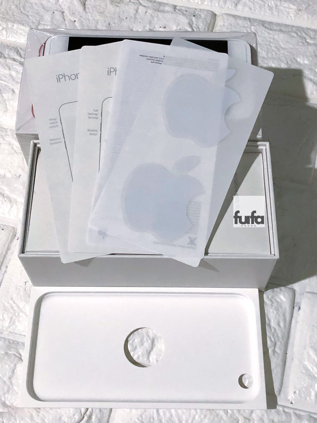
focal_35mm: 29
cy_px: 212
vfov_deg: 61.7
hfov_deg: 48.2
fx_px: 354
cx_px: 158
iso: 100
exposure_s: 1/4
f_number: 2.2
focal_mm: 4.15
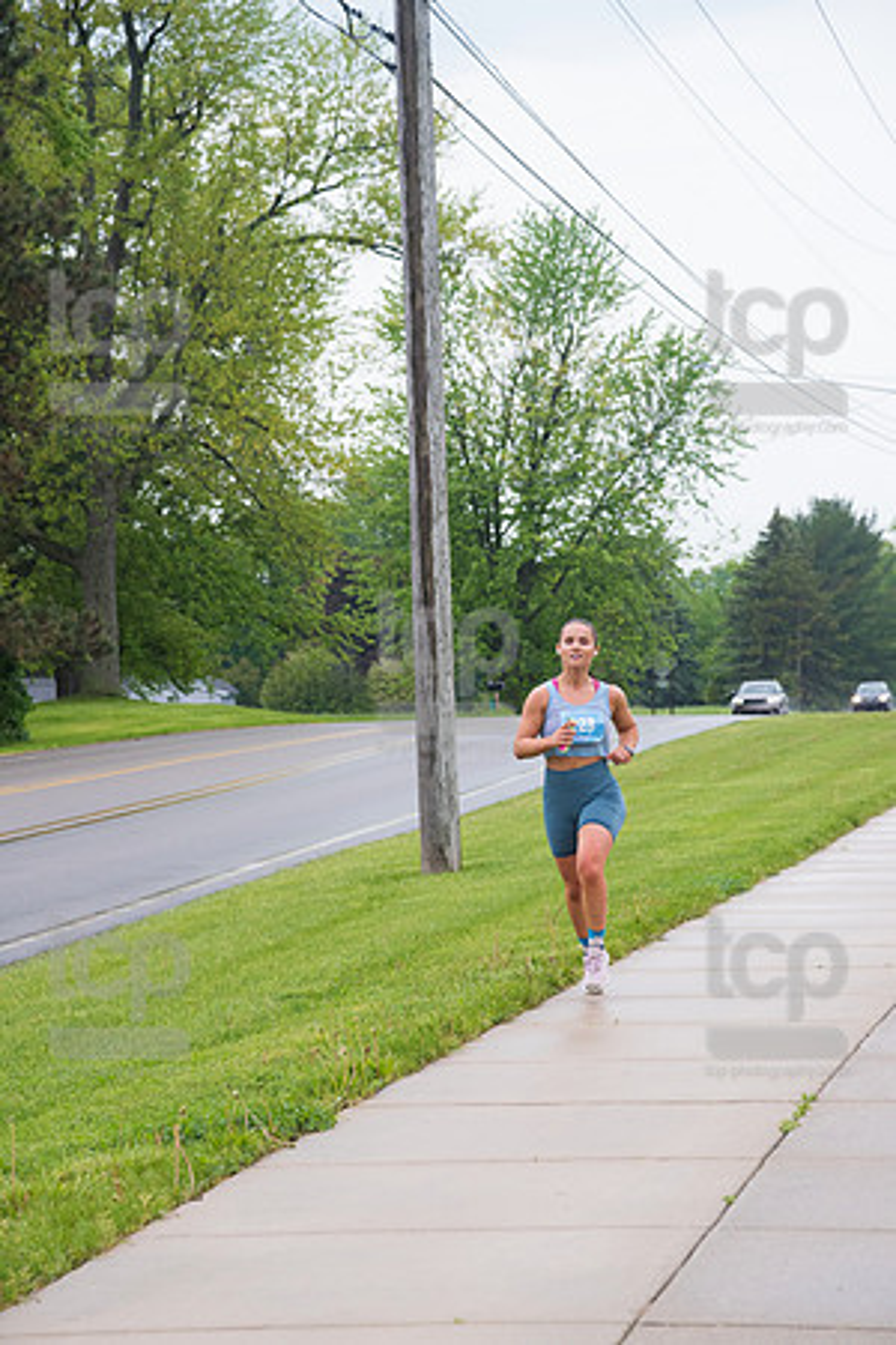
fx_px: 4480
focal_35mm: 120
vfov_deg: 17.1
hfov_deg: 11.4
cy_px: 672
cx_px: 448
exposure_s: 1/640
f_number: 6.3
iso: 1000
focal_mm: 120
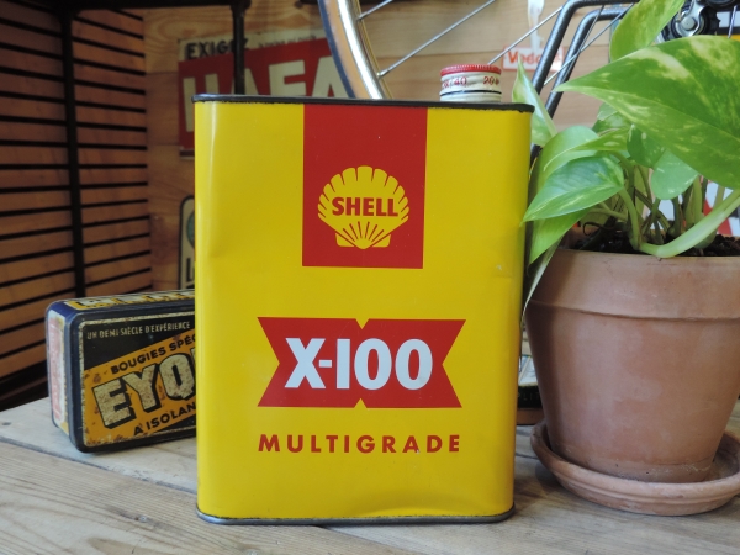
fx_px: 748
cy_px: 278
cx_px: 370
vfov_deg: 40.7
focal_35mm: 35
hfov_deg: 52.6
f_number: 3.3
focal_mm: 6.2
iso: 400
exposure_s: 1/40
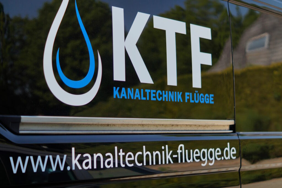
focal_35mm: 75
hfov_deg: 27.0
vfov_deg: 18.2
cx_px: 141
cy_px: 94
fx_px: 587
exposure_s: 1/2000
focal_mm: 50
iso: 100
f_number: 1.8
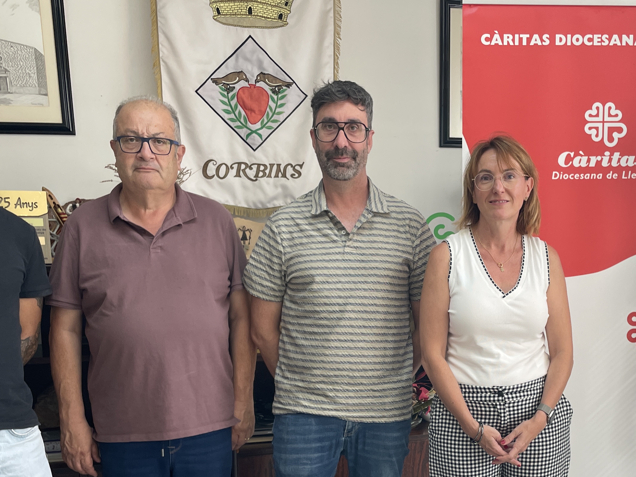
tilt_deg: -8.7
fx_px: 900
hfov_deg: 38.2
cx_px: 448
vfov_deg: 28.9
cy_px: 391
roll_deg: -0.2
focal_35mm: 49
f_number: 1.6
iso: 50
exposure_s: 1/100
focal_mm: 4.2
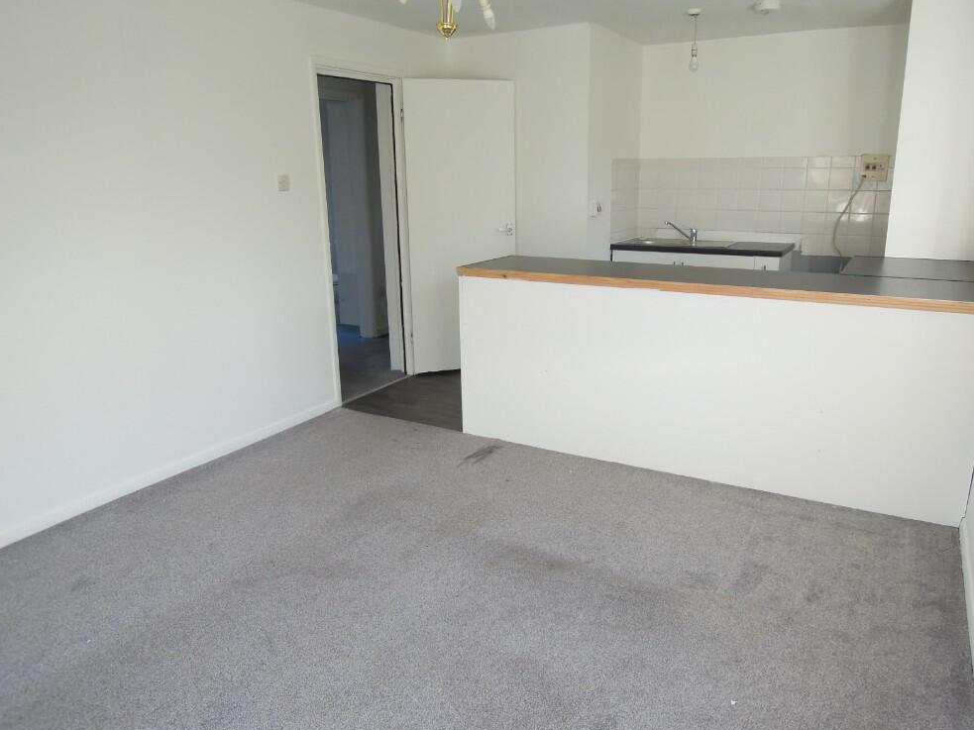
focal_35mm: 25
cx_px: 484
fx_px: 703
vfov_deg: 54.9
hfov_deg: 69.4
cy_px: 363
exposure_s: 1/125
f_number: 2.8
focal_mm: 4.3
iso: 160
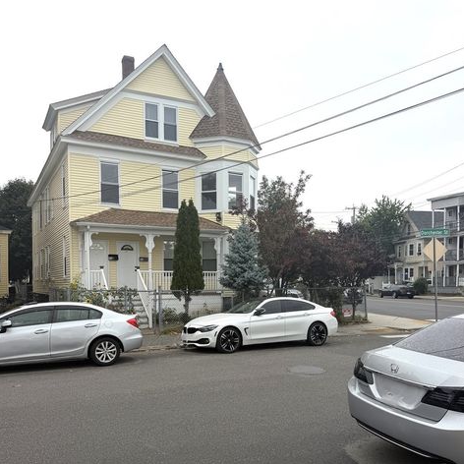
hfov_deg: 54.0
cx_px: 228
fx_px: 455
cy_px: 290
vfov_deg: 53.4
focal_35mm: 30
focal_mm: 6.76
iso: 80
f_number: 1.78
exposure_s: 1/1385
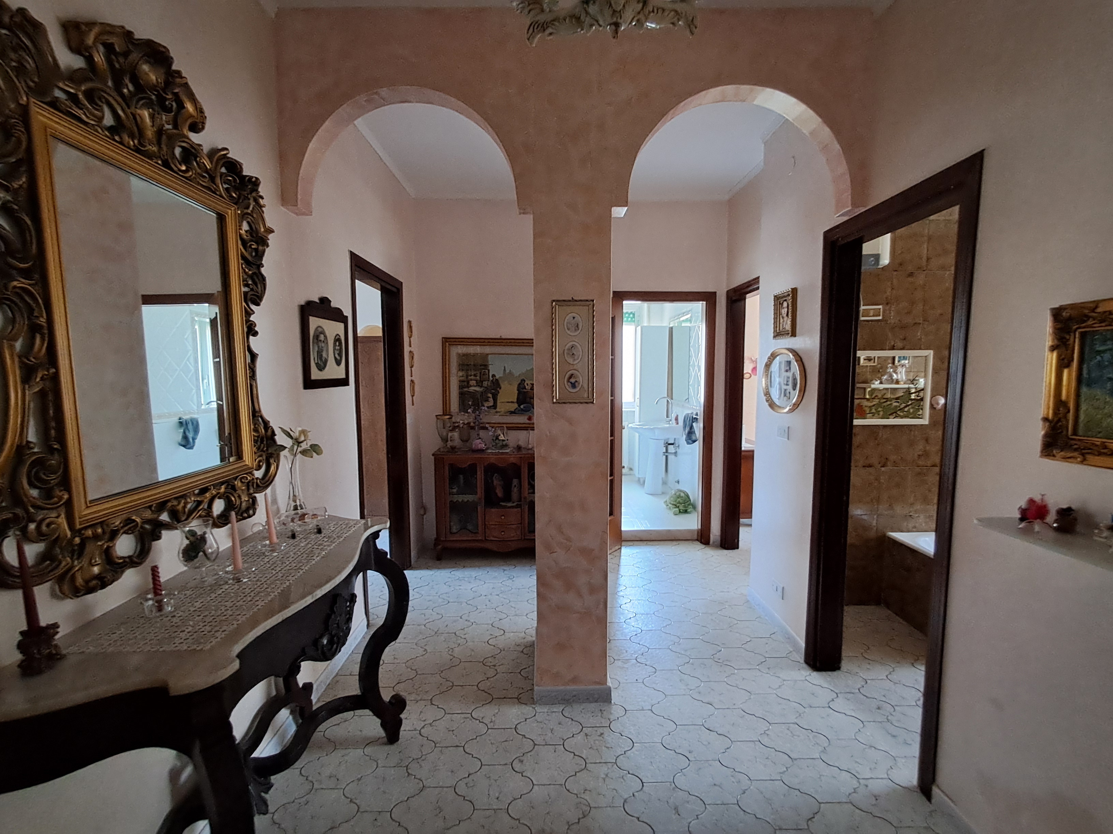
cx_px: 556
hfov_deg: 94.5
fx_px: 514
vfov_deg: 78.1
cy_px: 417
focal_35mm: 16
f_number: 2.2
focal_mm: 1.64
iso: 250
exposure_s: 1/50
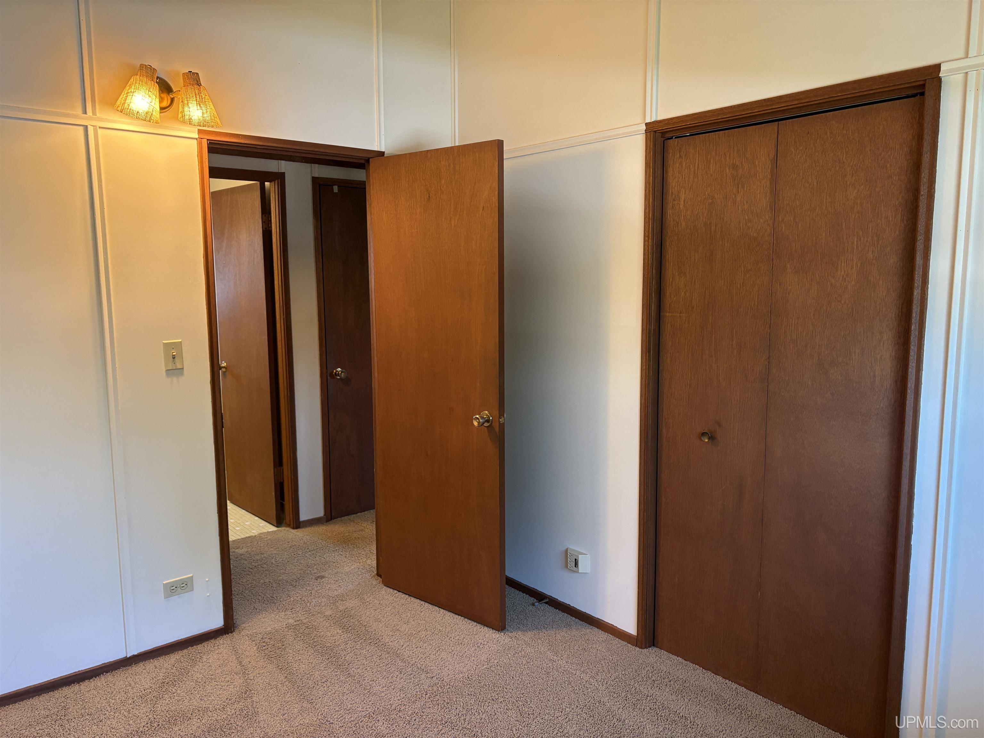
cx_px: 492
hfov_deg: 67.3
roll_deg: +1.1
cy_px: 369
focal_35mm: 26
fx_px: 739
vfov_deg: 53.1
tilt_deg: -8.6
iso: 160
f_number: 1.6
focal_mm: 5.96
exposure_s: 1/60
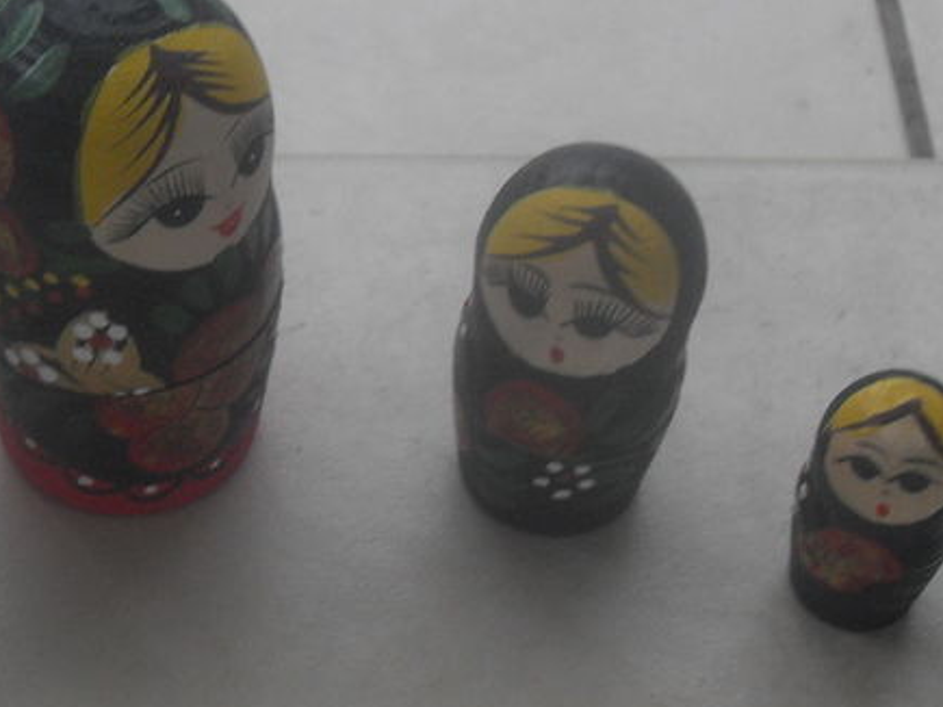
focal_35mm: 85
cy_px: 390
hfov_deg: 22.8
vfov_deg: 17.4
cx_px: 225
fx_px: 2315
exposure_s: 1/60
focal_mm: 6.3
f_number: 2.8
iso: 100
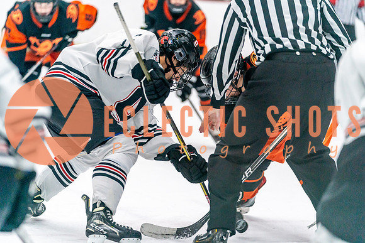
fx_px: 1704
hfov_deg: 12.2
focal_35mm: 168
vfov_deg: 8.2
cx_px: 182
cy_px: 122
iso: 3200
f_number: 2.8
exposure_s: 1/1250
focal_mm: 168
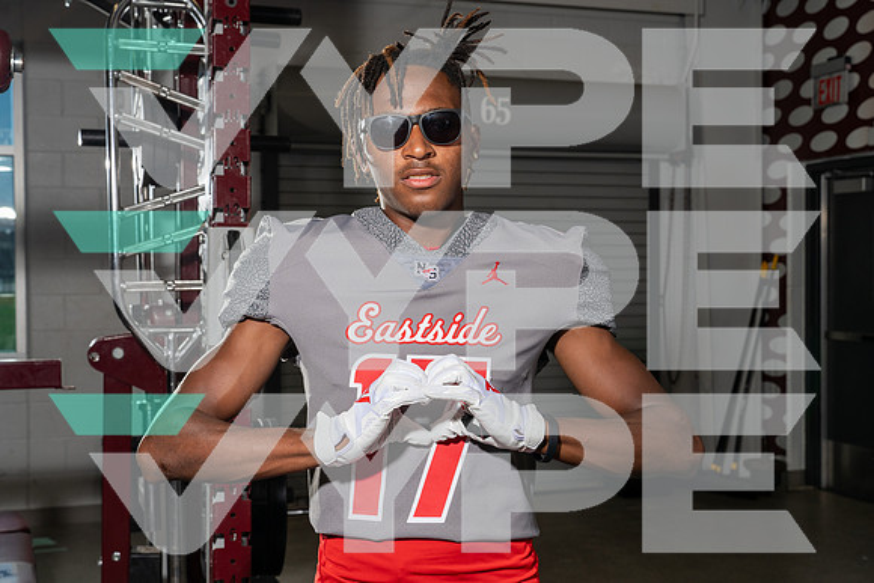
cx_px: 437
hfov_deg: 42.7
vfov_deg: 29.3
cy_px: 292
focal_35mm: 46
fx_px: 1117
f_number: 8
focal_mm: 46
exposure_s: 1/250
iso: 320
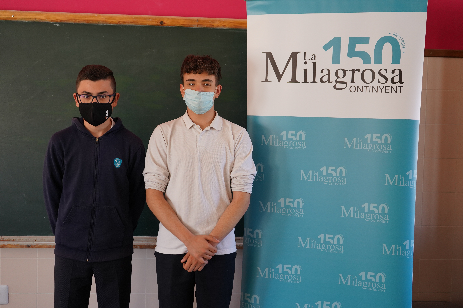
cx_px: 232
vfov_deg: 31.2
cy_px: 154
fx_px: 553
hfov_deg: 45.4
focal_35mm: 43
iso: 1000
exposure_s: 1/160
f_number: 4.5
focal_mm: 43
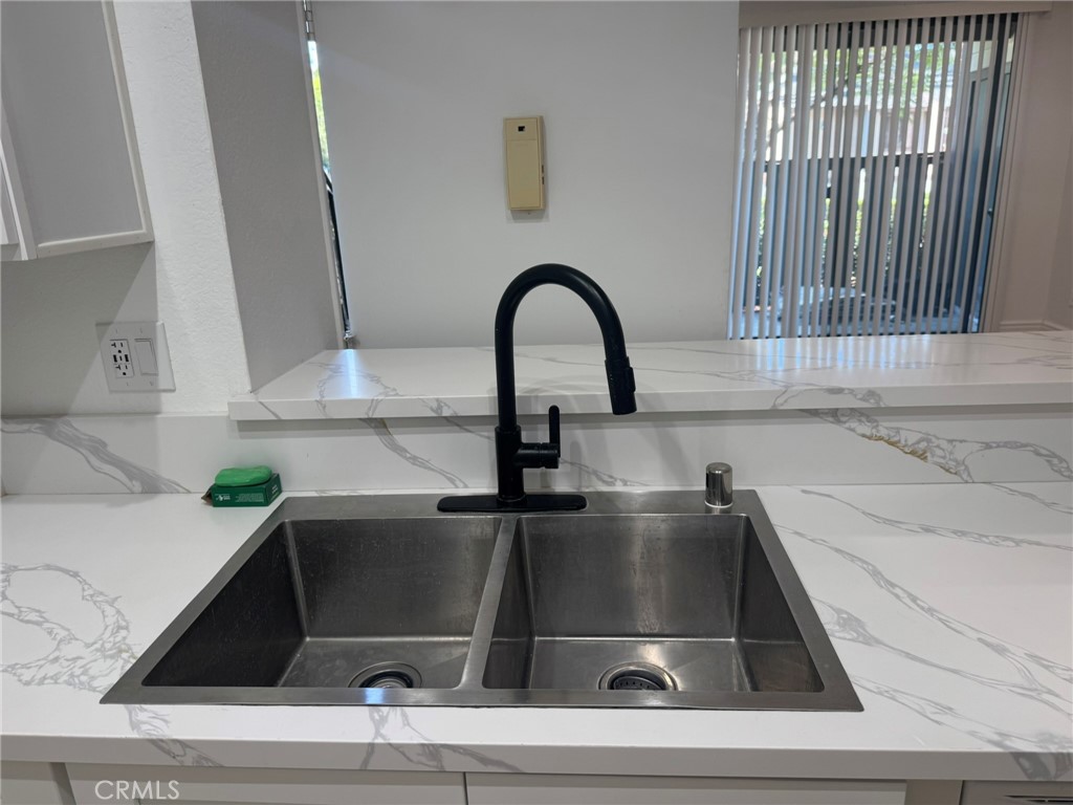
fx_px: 744
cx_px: 536
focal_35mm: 24
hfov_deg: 71.6
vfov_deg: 56.8
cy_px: 402
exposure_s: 1/120
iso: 100
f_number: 1.78
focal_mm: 6.76
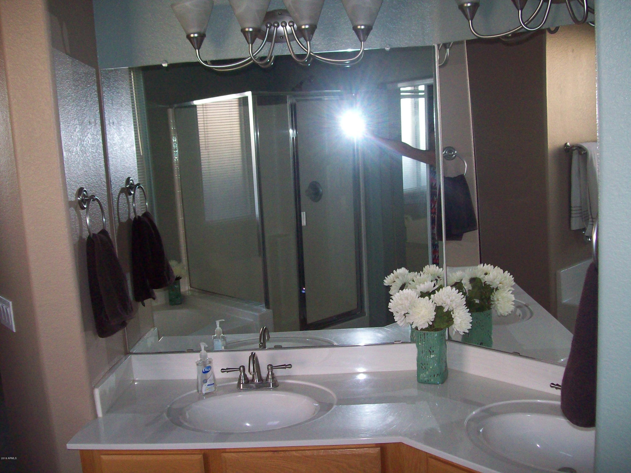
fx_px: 656
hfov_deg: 51.4
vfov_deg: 39.7
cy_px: 236
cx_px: 316
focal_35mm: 36
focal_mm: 6
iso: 200
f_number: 2.7
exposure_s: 1/64
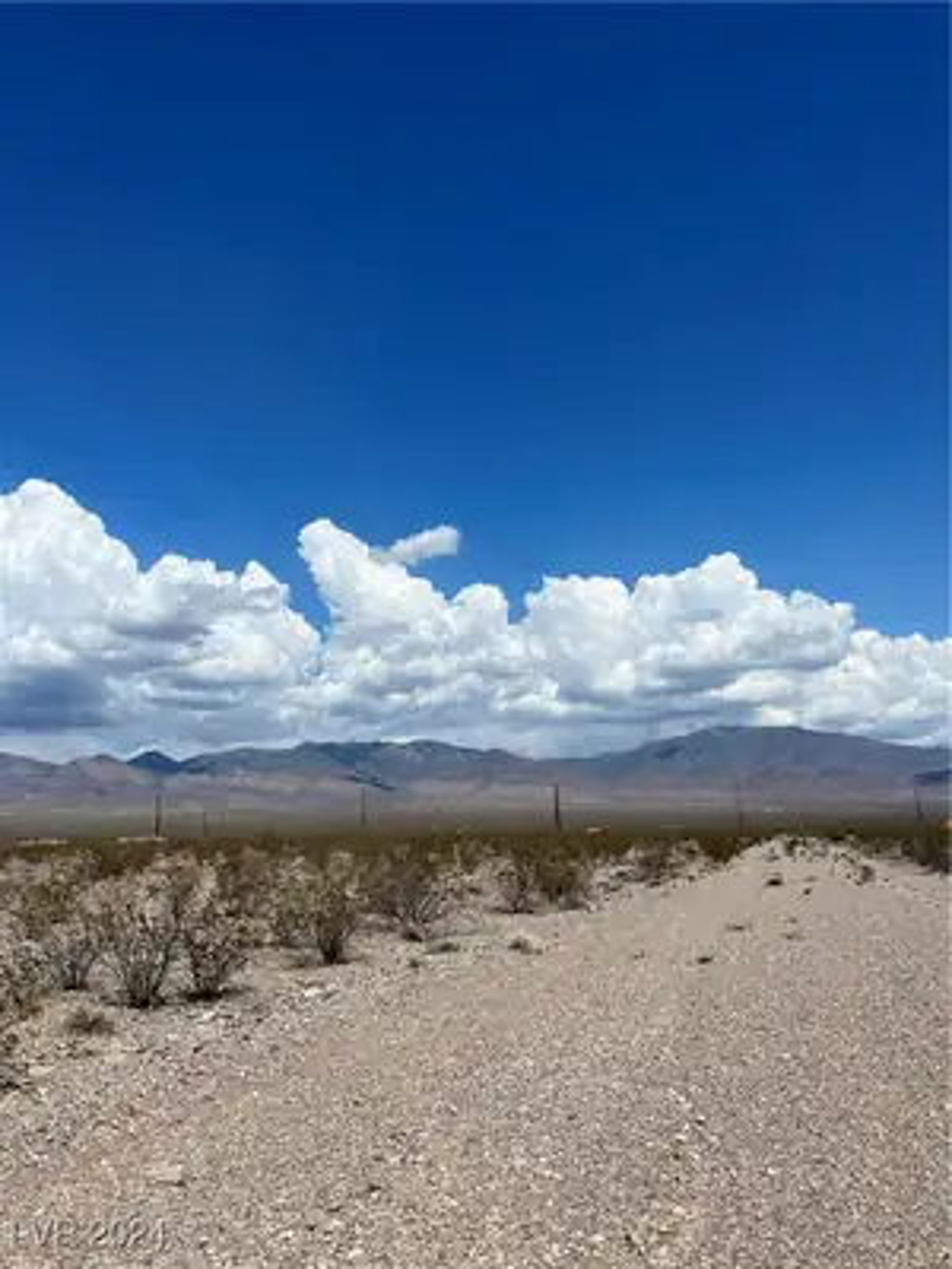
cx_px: 476
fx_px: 953
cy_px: 634
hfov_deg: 53.1
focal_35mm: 26
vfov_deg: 67.3
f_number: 1.6
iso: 50
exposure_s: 1/8403
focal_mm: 5.1
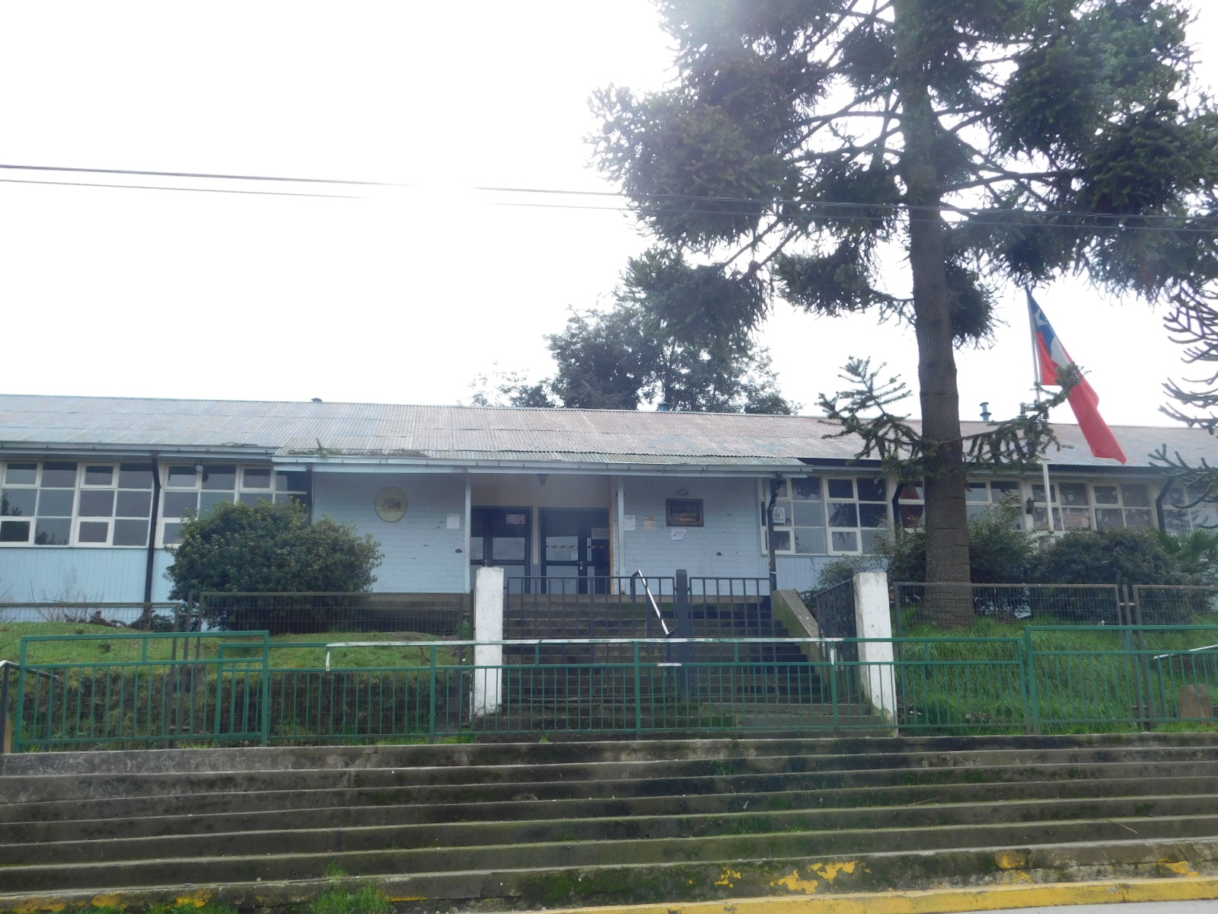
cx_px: 609
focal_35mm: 36
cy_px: 457
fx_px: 1267
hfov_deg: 51.4
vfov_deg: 39.7
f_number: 3.5
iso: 125
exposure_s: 1/320
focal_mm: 6.3
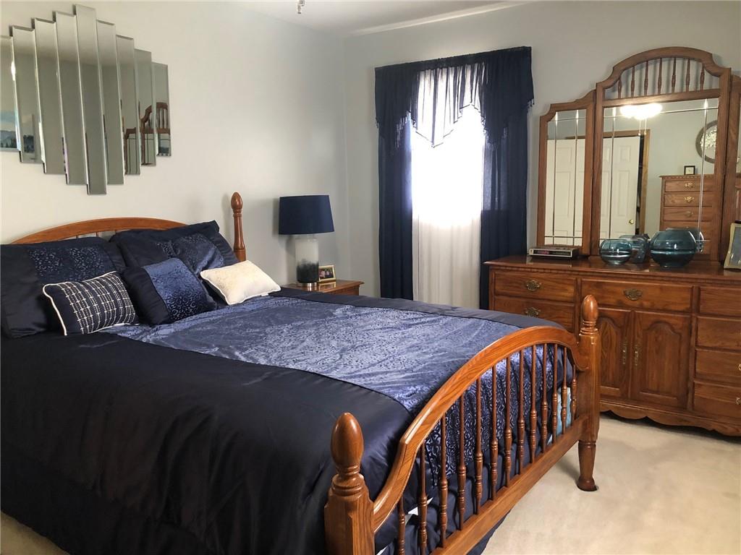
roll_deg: +0.6
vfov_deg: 49.7
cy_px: 278
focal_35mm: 28
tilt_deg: -8.5
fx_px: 599
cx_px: 370
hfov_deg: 63.4
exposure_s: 1/15
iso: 64
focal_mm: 3.99
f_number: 1.8
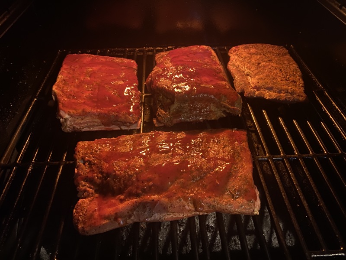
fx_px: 260
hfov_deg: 67.3
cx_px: 173
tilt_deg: -44.1
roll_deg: -1.4
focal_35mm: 26
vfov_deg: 53.1
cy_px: 130
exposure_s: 1/8
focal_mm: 4.25
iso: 500
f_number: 1.8
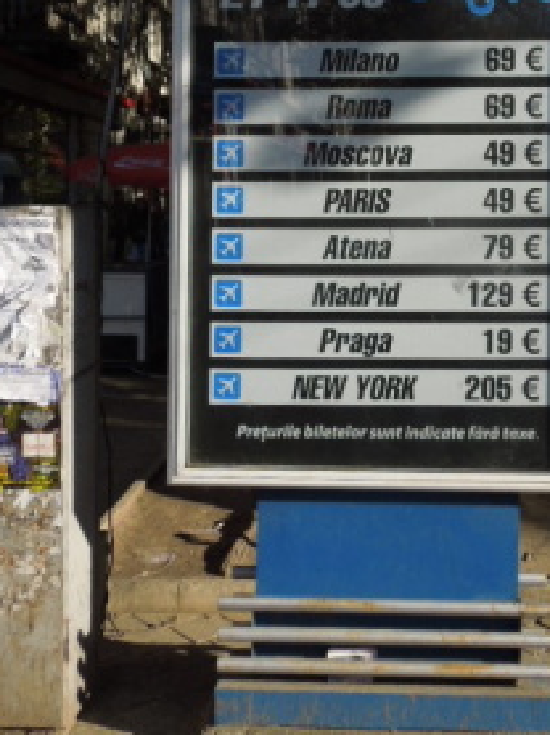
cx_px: 387
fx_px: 955
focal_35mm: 45
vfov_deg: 41.0
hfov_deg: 31.7
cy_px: 193
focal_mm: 4.5
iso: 100
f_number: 3.3
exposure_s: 1/800
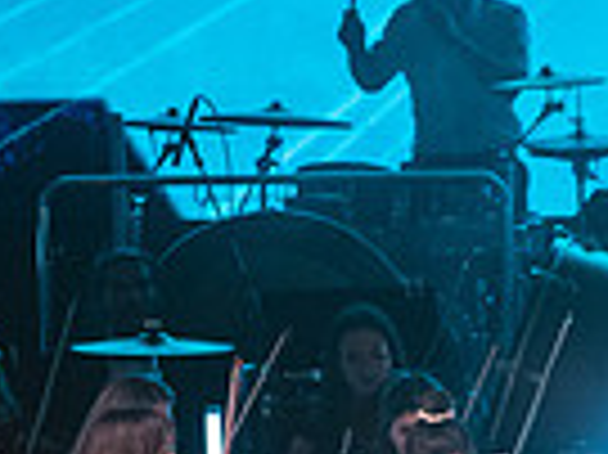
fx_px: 12337
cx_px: 703
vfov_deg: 2.1
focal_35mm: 703
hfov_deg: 2.8
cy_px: 717
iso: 5000
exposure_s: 1/500
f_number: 4
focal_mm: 170
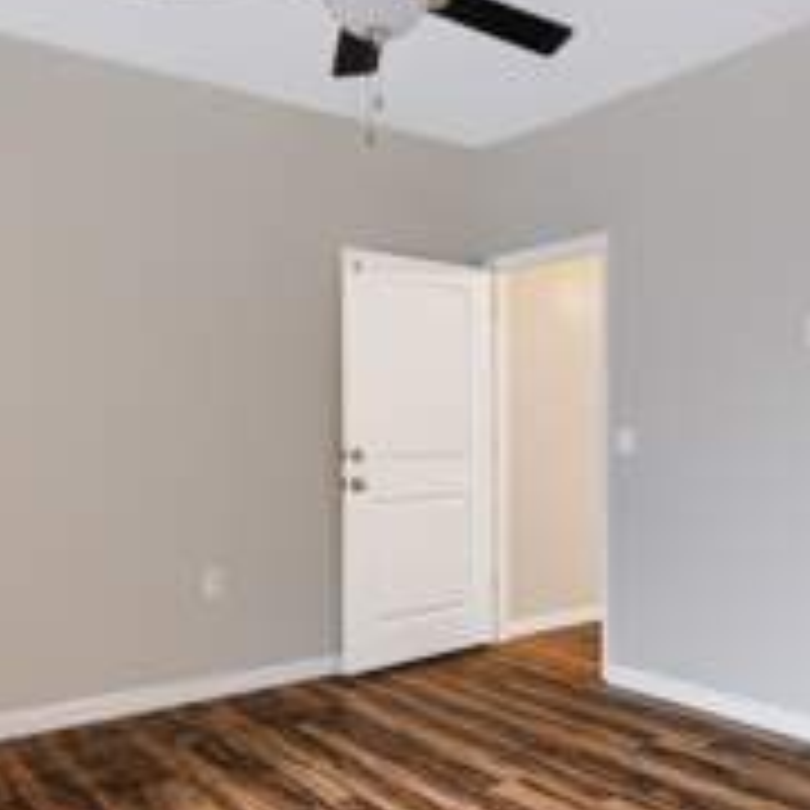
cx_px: 608
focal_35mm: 34
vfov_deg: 48.4
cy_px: 439
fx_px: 900
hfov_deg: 46.7
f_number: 9
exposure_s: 2
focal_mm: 10
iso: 100
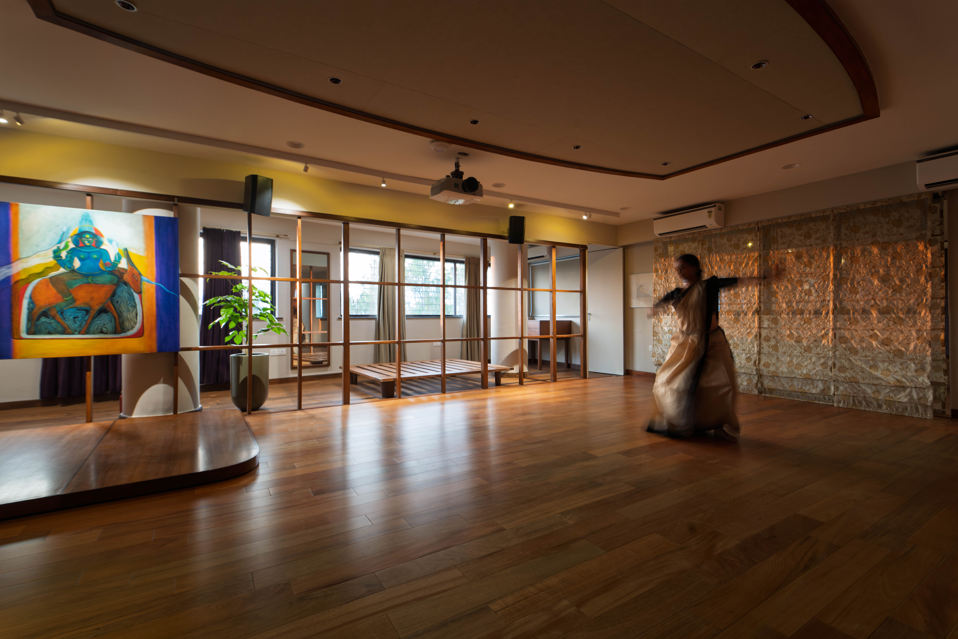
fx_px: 426
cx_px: 479
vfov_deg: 73.7
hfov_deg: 96.7
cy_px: 320
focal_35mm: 16
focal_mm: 16
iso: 1000
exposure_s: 1/4
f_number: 5.6
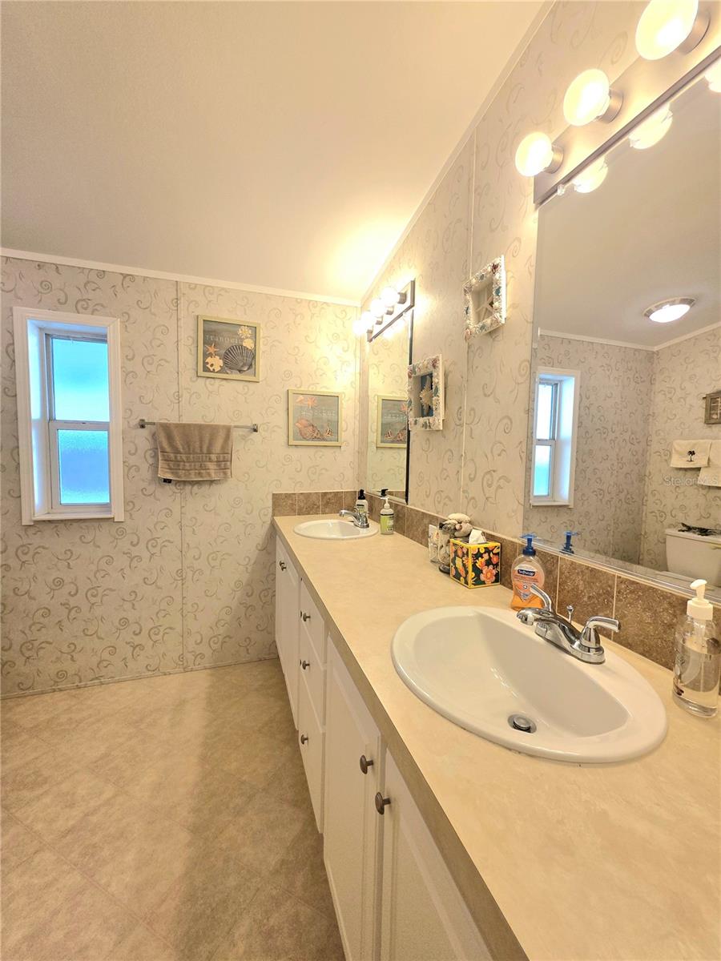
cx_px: 360
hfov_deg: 89.9
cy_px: 480
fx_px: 361
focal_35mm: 13
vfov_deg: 106.2
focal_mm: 2.2
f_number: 1.9
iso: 80
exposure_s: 1/120
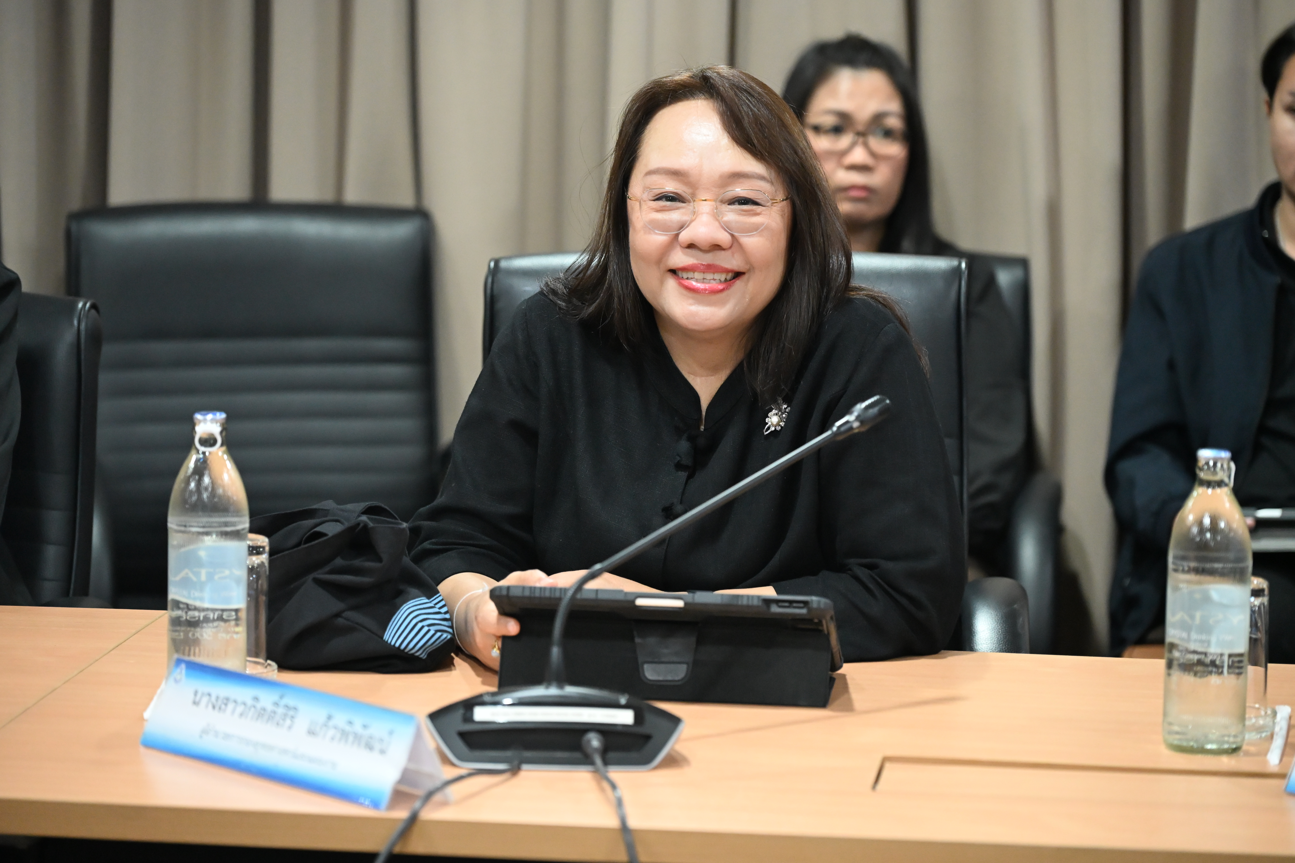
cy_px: 432
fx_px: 4316
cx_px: 648
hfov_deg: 17.1
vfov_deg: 11.4
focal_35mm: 120
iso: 6400
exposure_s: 1/160
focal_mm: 120
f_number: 4
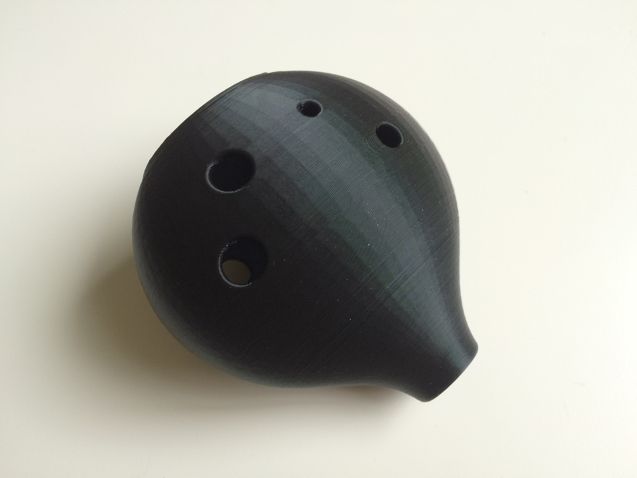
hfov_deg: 61.7
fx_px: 534
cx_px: 318
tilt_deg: -62.1
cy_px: 239
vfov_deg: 48.2
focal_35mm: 29
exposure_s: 1/30
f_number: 2.2
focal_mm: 4.15
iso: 50
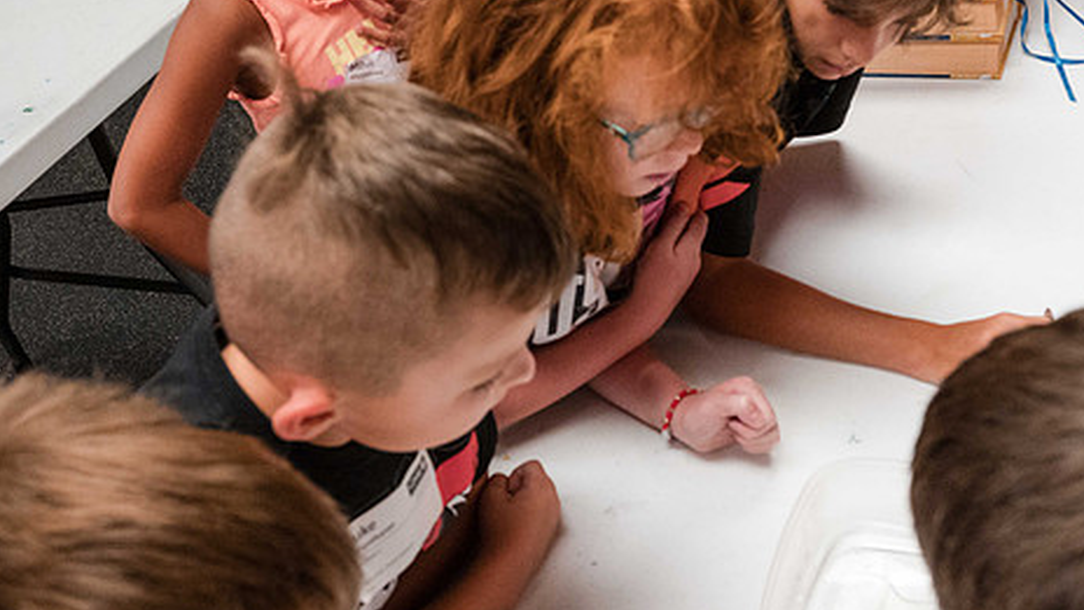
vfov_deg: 23.9
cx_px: 627
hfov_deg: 41.2
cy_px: 361
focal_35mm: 50
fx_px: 1437
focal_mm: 35
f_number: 7.1
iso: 6400
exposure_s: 1/200
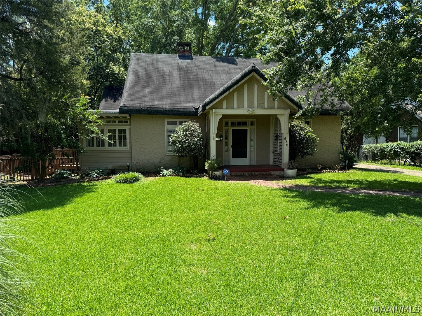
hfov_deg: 71.6
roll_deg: +1.5
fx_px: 293
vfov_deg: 56.8
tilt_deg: -4.5
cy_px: 158
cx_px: 211
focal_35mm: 24
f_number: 1.78
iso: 80
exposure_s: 1/1425
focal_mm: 6.76
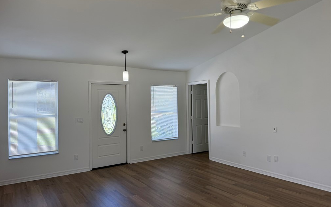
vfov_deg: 47.6
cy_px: 99
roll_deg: +1.1
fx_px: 235
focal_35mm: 26
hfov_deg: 70.4
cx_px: 163
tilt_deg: +0.4
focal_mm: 6.76
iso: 100
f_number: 1.78
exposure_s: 1/193
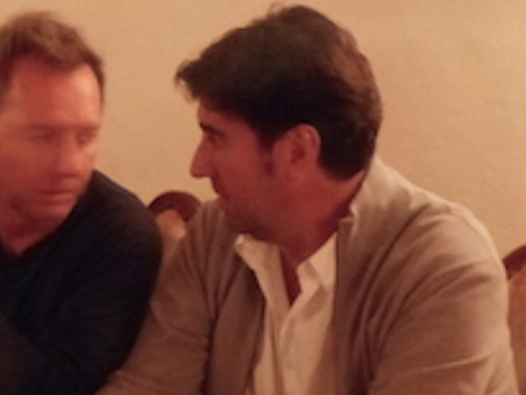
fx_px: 1642
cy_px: 290
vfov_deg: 13.7
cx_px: -259
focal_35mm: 108
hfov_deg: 16.6
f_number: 8
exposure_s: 1/4
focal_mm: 6
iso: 1250
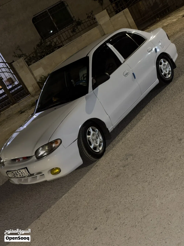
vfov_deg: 39.7
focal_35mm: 48
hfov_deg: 30.3
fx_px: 340
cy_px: 123
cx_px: 92
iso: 200
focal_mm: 6.76
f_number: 1.78
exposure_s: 1/5
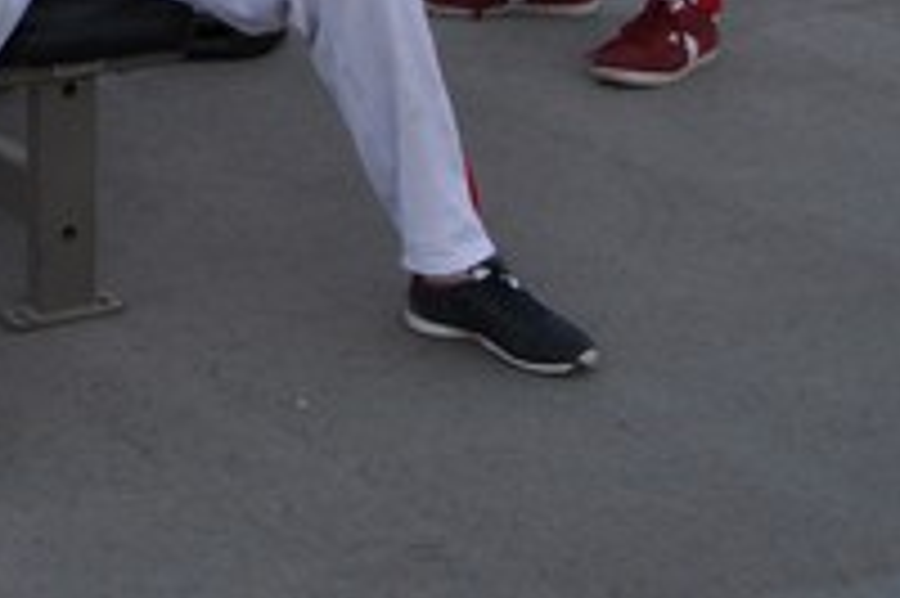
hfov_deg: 17.2
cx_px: -310
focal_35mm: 111
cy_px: -353
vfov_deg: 11.7
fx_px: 2763
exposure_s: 1/125
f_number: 5.6
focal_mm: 23
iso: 200
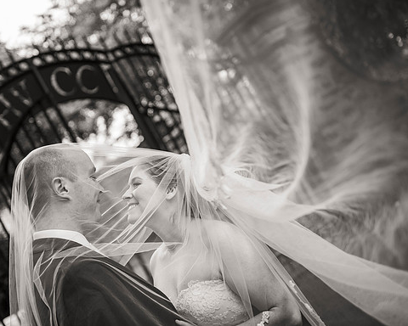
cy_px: 163
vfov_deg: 25.8
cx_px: 182
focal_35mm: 59
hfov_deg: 31.9
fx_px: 712
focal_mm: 52
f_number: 2.8
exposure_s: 1/800
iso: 800
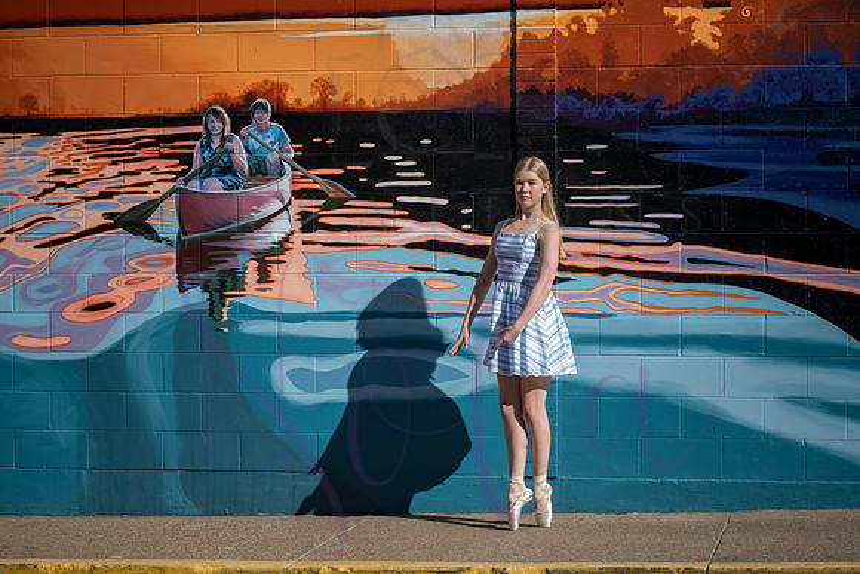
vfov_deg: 15.9
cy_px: 287
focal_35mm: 86
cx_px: 430
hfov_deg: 23.6
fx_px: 2055
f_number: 10
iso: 400
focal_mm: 86
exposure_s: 1/1000
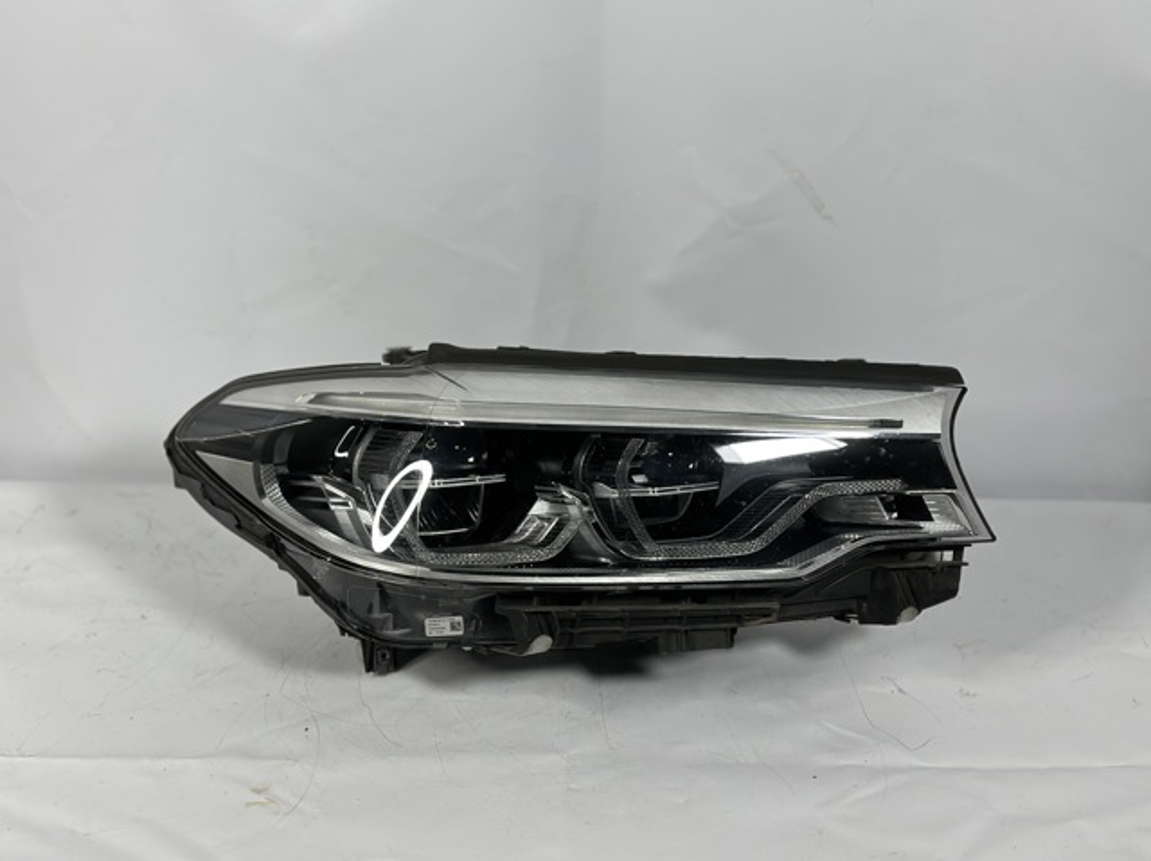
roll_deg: -0.8
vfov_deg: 30.2
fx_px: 1595
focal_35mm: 48
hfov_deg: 39.7
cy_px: 430
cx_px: 576
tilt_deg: -23.9
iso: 64
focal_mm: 6.86
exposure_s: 1/100
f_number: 1.78
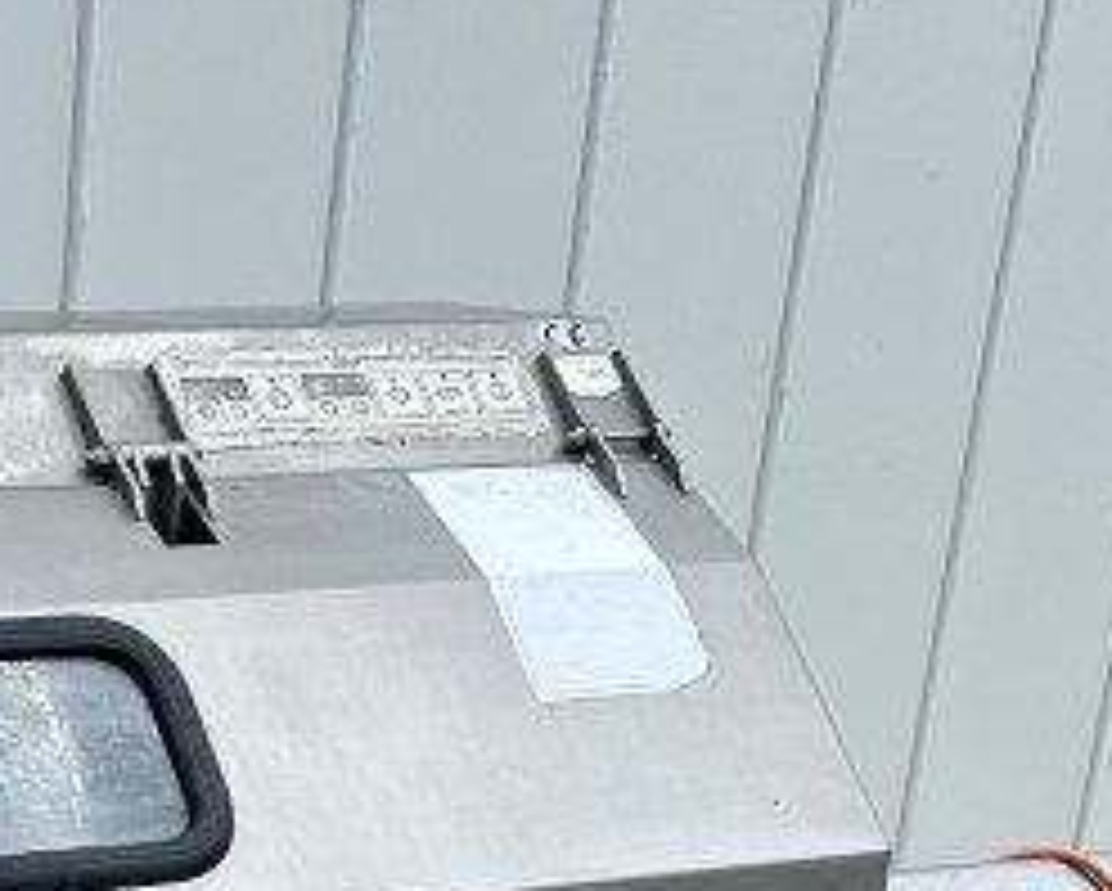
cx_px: -342
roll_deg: -0.7
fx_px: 3195
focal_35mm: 97
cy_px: 1485
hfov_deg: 18.4
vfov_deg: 14.4
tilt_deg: -23.5
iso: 80
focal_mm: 6.86
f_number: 1.78
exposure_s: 1/2110
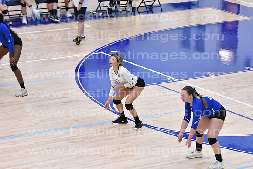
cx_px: 126
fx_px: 1223
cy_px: 84
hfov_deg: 11.8
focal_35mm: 174
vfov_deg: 7.9
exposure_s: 1/1000
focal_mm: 116
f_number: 3.2
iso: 6400
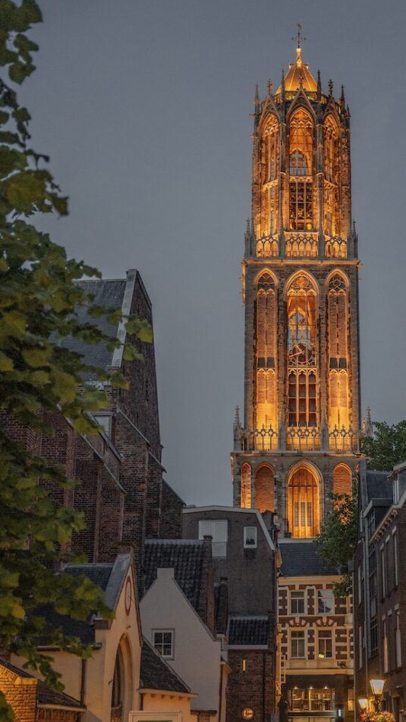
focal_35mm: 59
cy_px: 409
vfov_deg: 35.4
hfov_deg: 20.3
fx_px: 1129
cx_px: 281
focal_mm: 48
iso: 4000
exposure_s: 1/50
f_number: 2.8
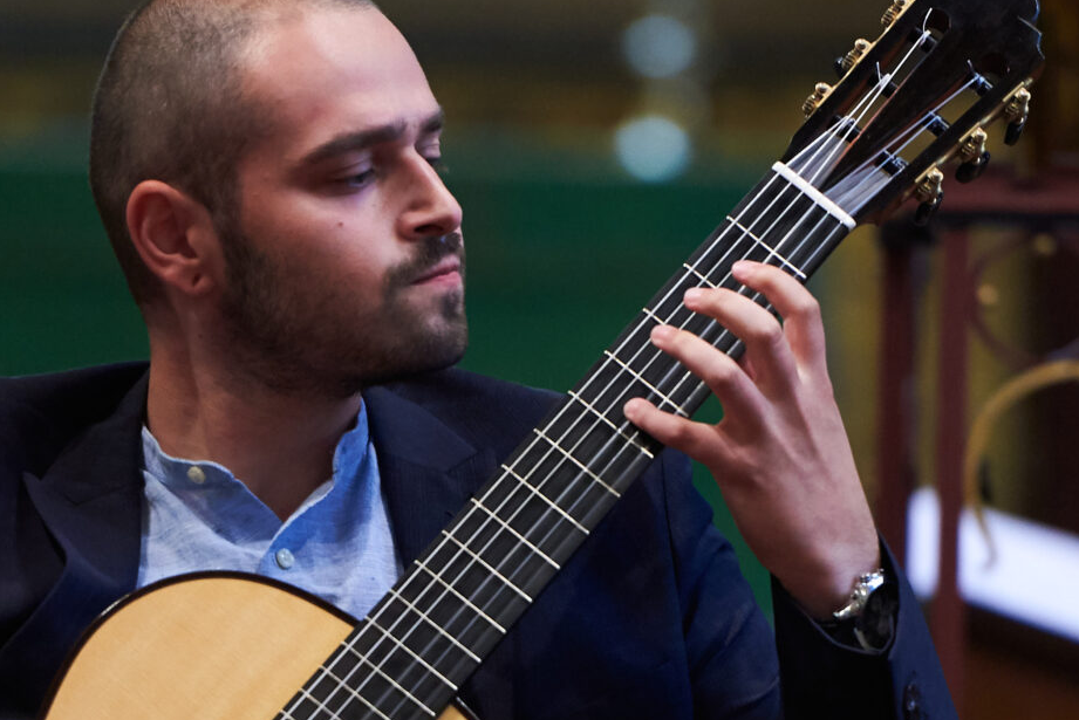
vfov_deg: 2.5
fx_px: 16672
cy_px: 696
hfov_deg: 3.7
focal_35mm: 556
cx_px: 504
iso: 1250
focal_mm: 200
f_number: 2.8
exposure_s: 1/100
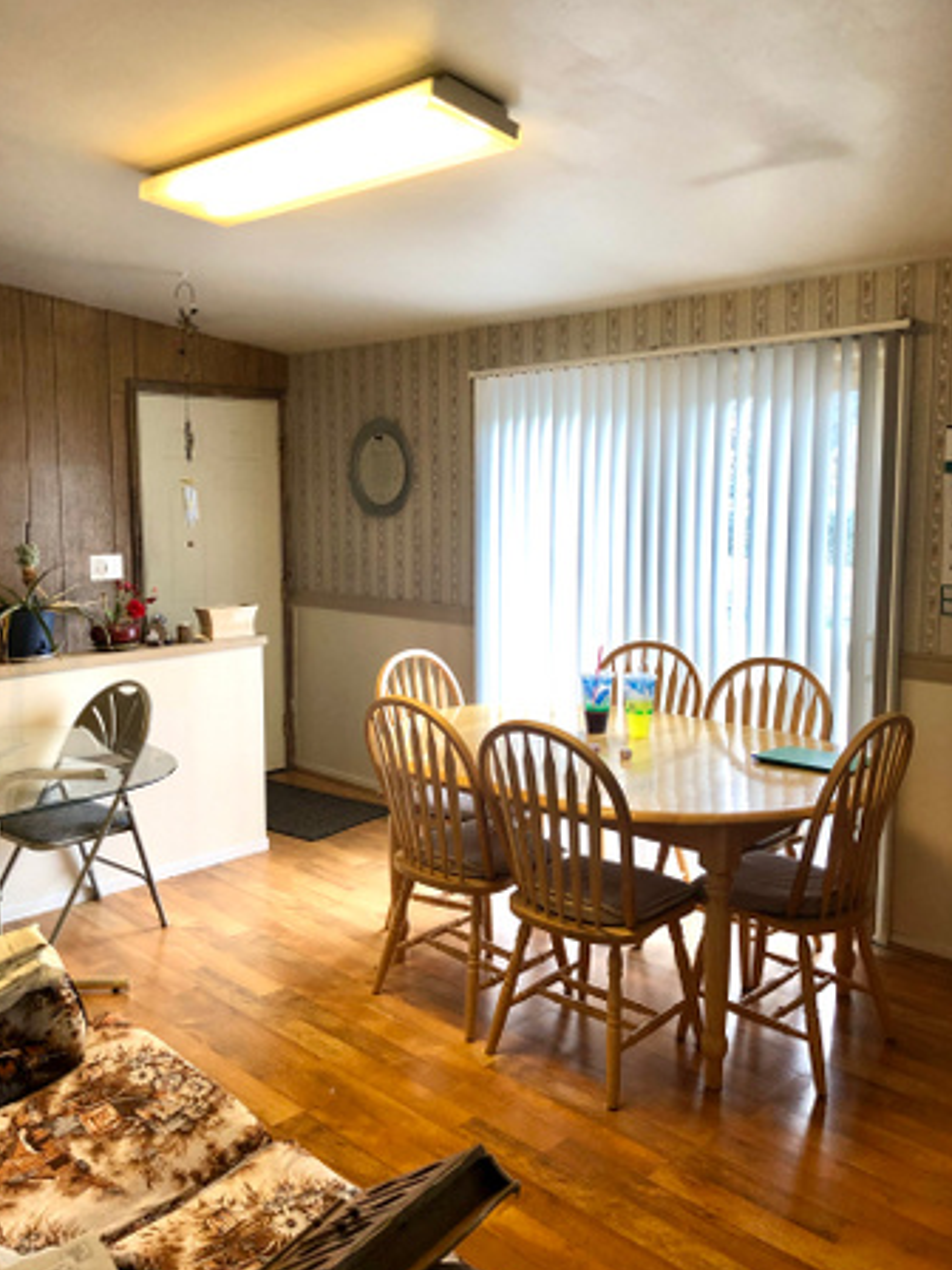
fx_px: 1100
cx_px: 468
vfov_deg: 60.0
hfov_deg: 46.8
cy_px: 629
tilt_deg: -7.0
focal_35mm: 30
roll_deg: -0.5
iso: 25
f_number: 1.8
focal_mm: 4
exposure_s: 1/40
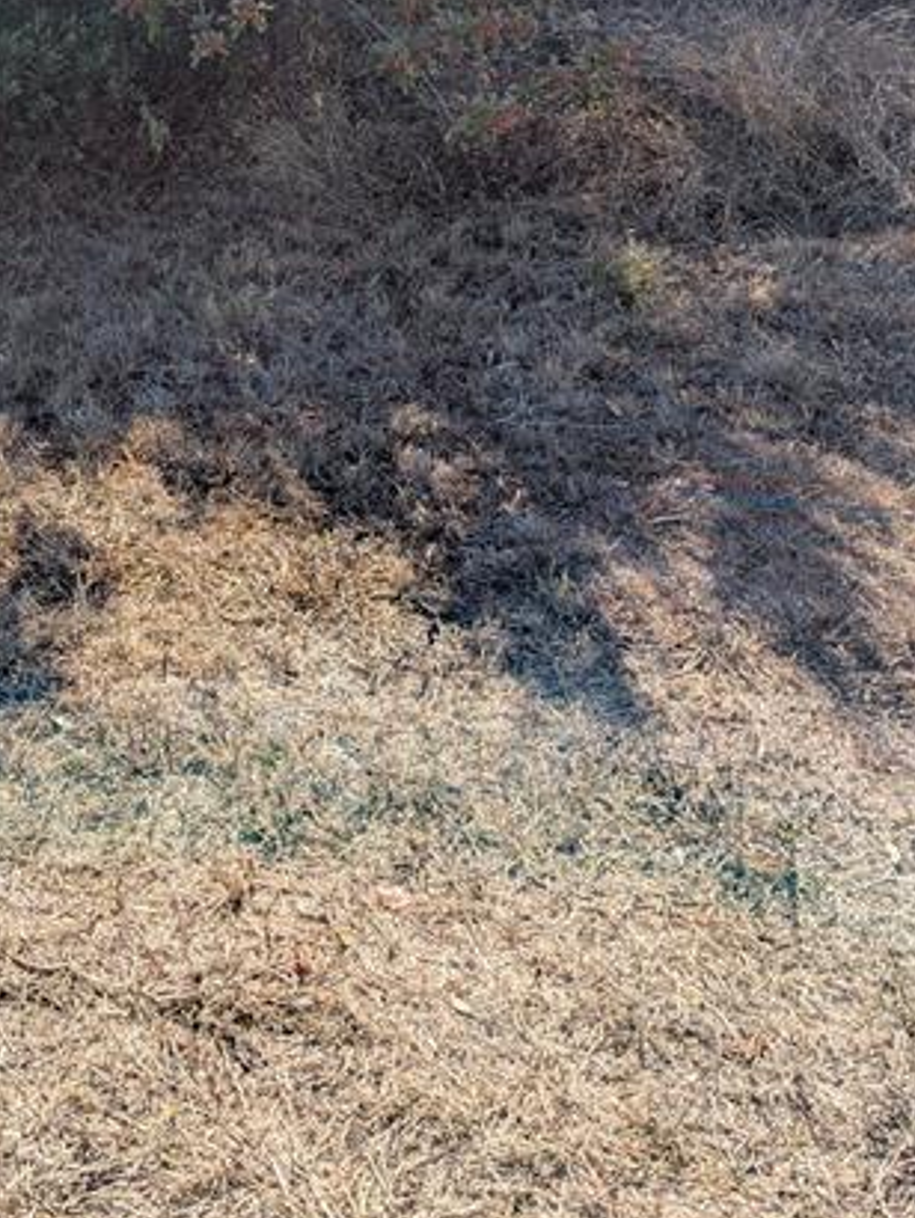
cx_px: 134
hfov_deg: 31.1
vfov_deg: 39.6
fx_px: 1584
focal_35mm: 45
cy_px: 166
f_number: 1.85
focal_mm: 6.81
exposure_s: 1/1287
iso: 44
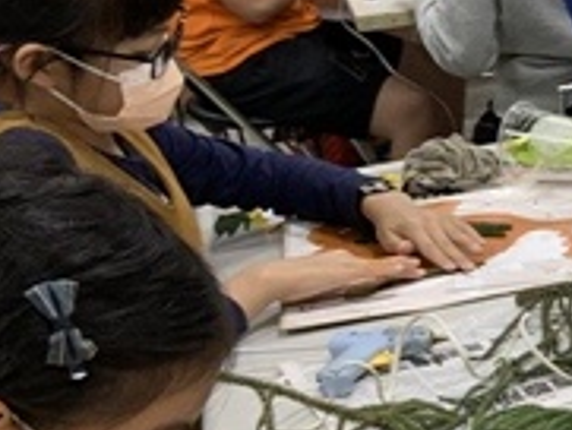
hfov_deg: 15.6
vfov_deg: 13.6
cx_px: 1027
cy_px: 368
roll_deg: +6.7
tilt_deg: -25.4
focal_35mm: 108
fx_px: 1786
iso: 50
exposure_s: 1/60
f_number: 1.8
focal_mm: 4.25
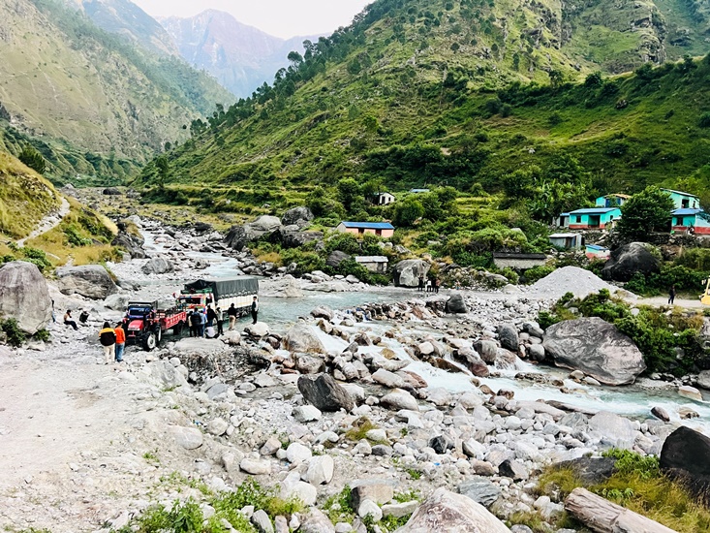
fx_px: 533
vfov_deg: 53.1
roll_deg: -2.2
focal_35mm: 26
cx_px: 355
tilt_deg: -1.4
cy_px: 266
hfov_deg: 67.3
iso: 400
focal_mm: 5.7
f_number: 1.5
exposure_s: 1/60
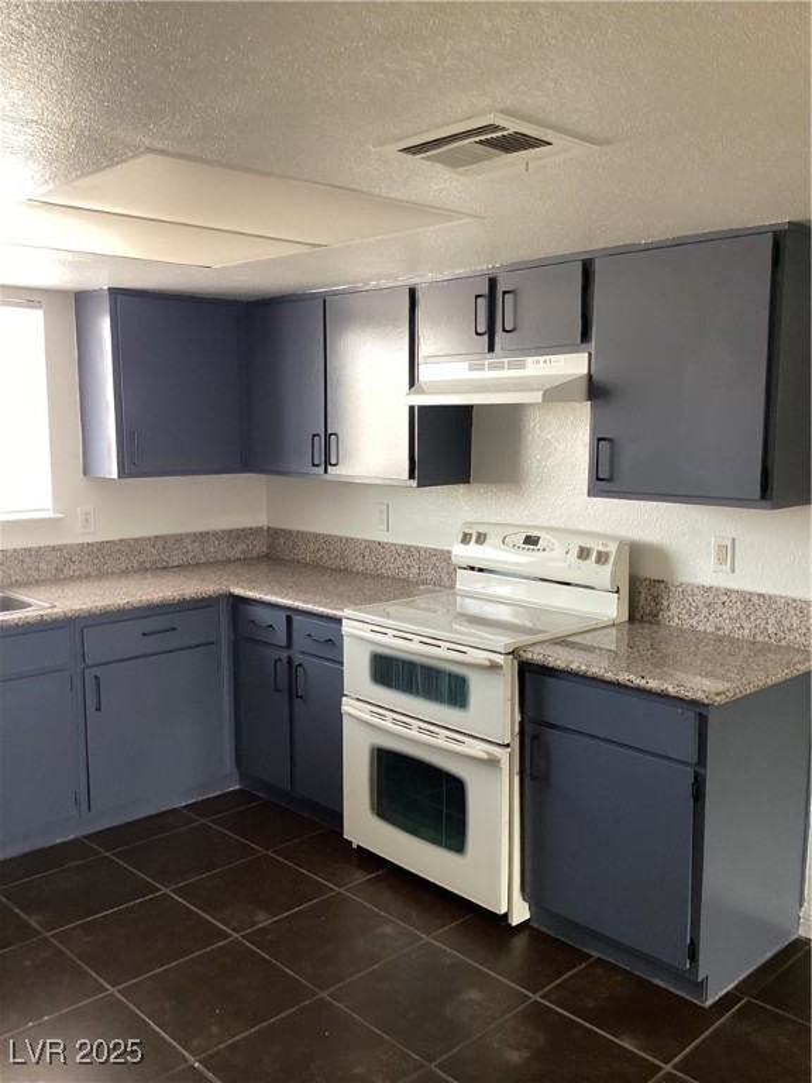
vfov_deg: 58.4
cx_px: 406
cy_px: 542
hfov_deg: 45.4
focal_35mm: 31
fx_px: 970
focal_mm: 3.3
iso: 200
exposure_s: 1/60
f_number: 2.4
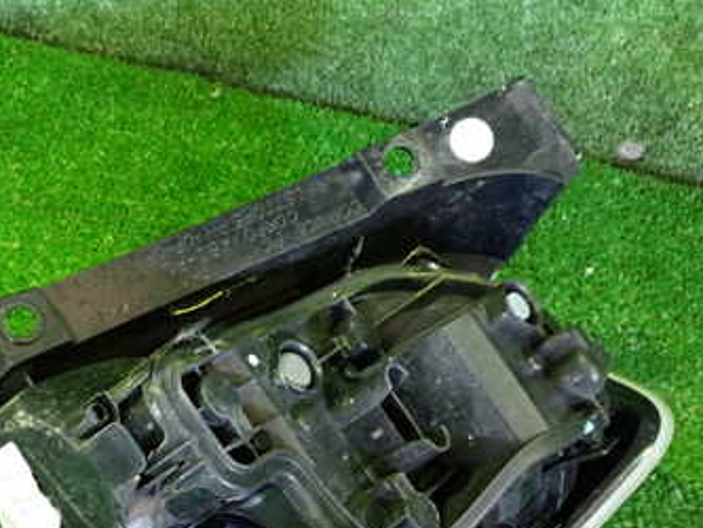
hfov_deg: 35.1
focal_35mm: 54
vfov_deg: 26.4
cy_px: 441
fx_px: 1097
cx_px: 224
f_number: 2.3
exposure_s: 1/20
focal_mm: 5.4
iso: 800
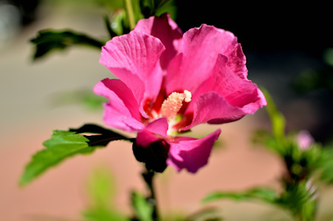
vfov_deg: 25.7
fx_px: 485
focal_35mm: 52
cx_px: 166
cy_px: 110
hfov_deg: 37.9
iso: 100
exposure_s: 1/4000
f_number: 1.8
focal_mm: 35
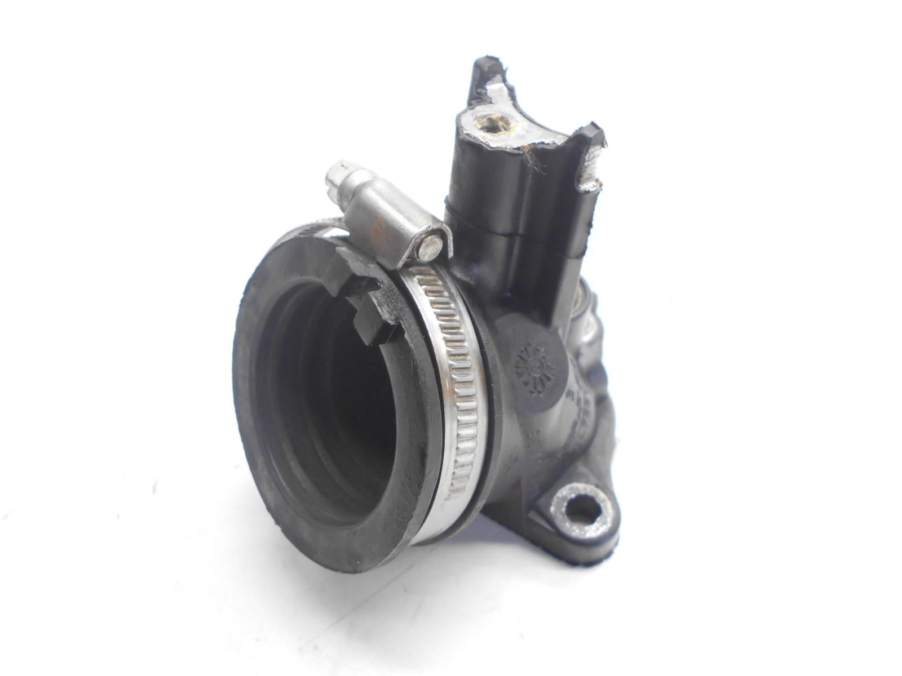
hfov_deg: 60.0
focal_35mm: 30
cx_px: 451
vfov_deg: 46.8
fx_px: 782
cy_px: 338
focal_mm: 5.1
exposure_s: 1/30
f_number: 3.4
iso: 180
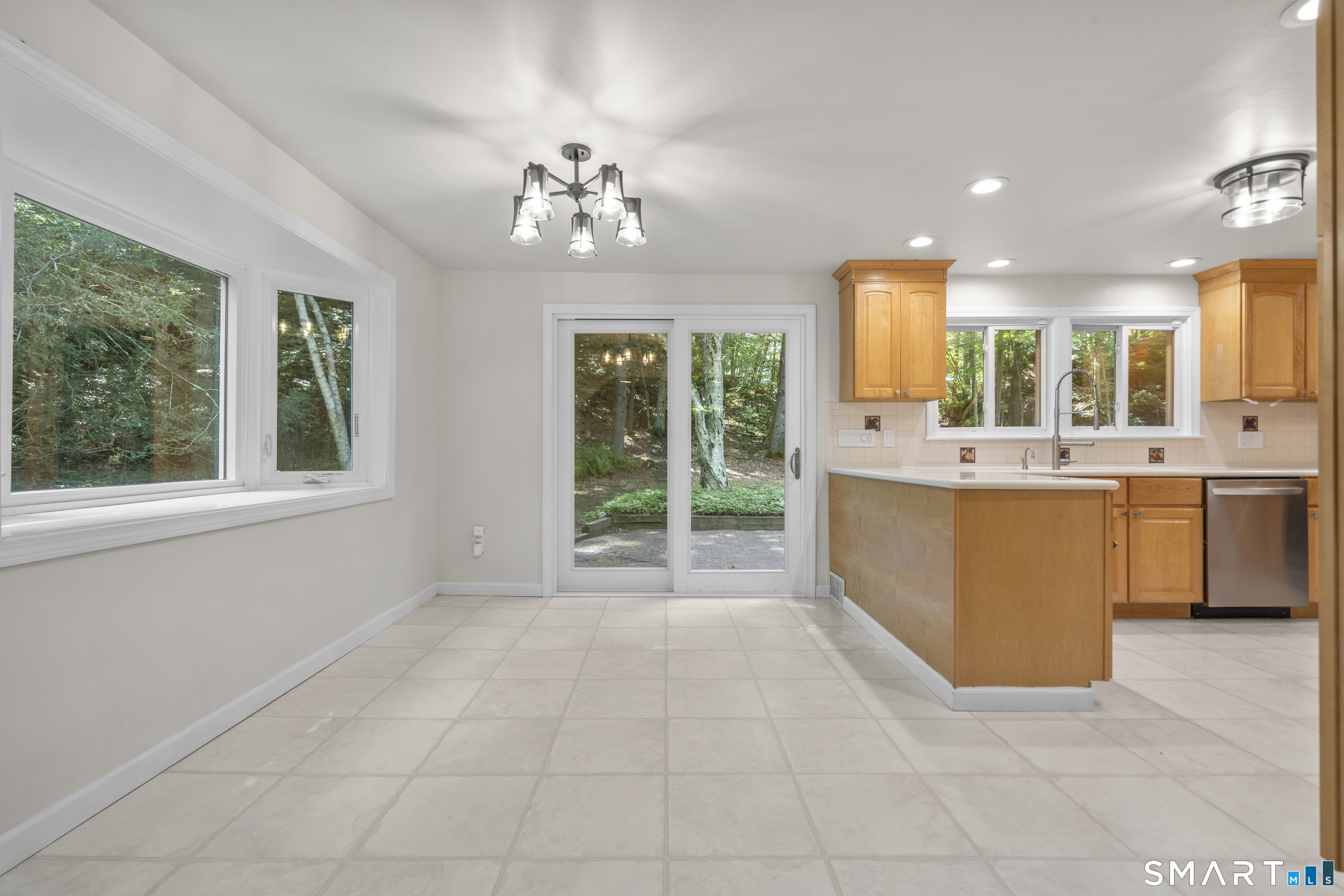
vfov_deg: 73.7
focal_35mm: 16
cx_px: 672
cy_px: 448
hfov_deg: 96.7
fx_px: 597
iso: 200
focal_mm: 16
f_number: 9
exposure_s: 1/1.25
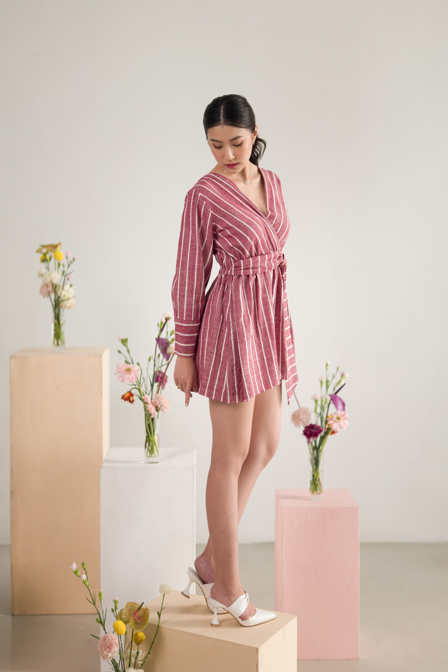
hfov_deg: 27.0
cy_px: 336
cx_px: 224
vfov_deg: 39.6
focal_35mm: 50
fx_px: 933
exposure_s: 1/160
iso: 800
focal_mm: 50
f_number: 1.4
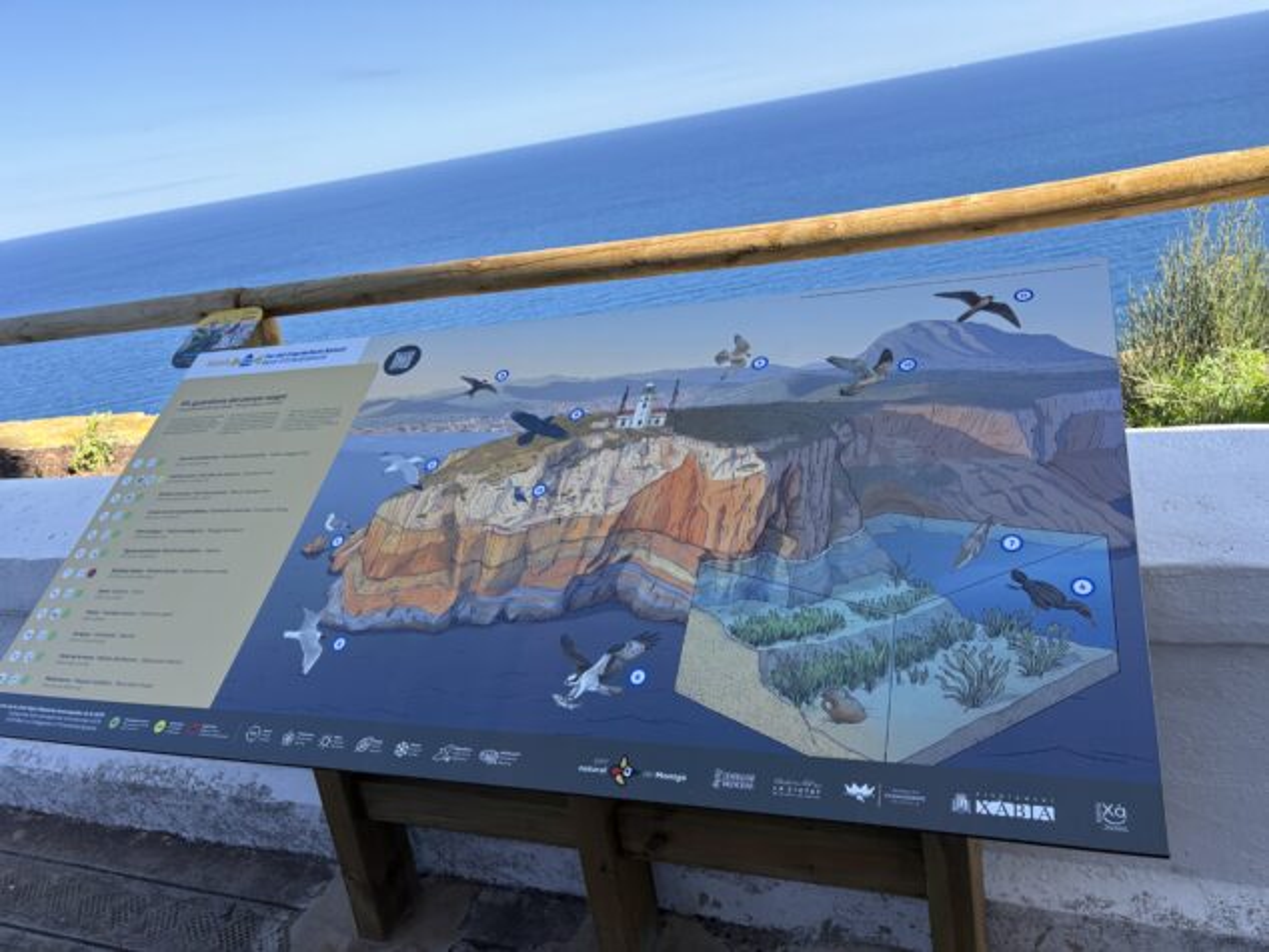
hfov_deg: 67.3
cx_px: 634
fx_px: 954
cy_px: 476
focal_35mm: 26
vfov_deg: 53.1
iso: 50
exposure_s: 1/1032
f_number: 1.6
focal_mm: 5.96
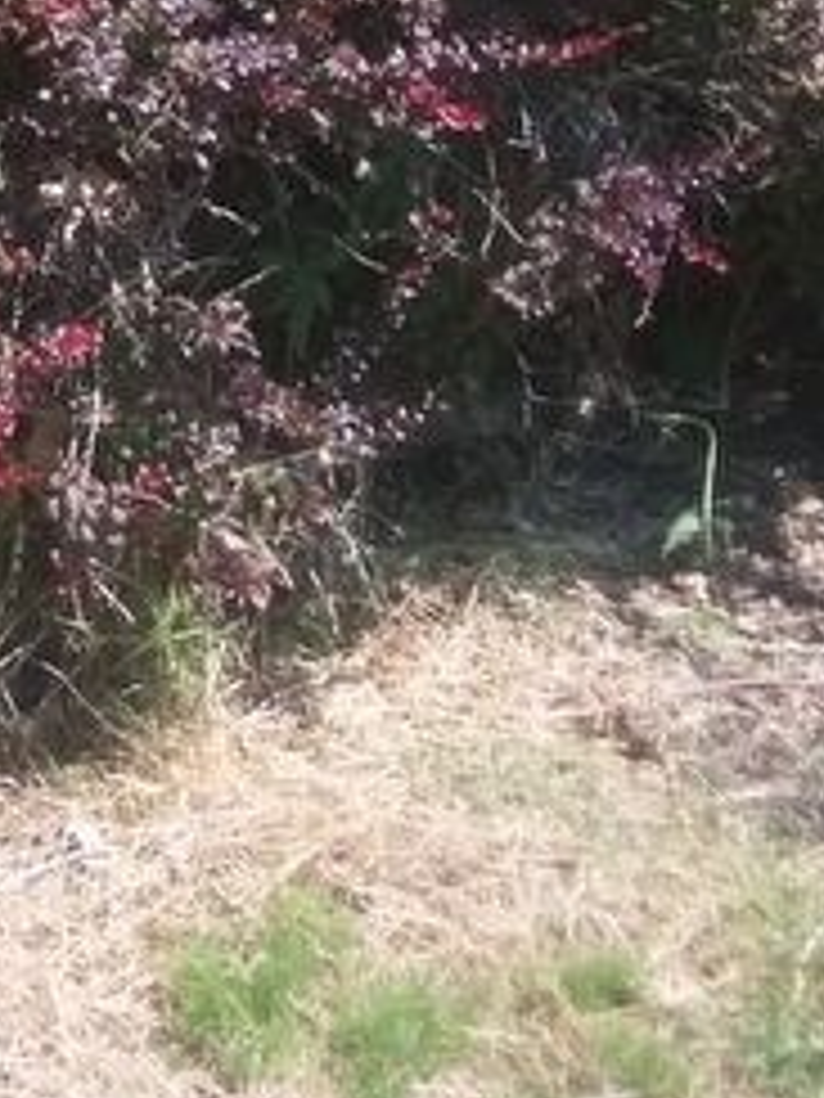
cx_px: -405
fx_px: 3015
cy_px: -382
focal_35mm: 95
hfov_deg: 14.5
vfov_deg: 18.9
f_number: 1.9
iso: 40
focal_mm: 2.47
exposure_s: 1/659
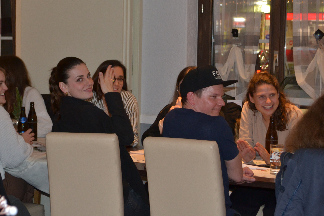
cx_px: 118
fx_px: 720
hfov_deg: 25.3
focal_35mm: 80
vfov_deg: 17.1
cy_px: 91
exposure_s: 1/30
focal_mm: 38
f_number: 5
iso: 800
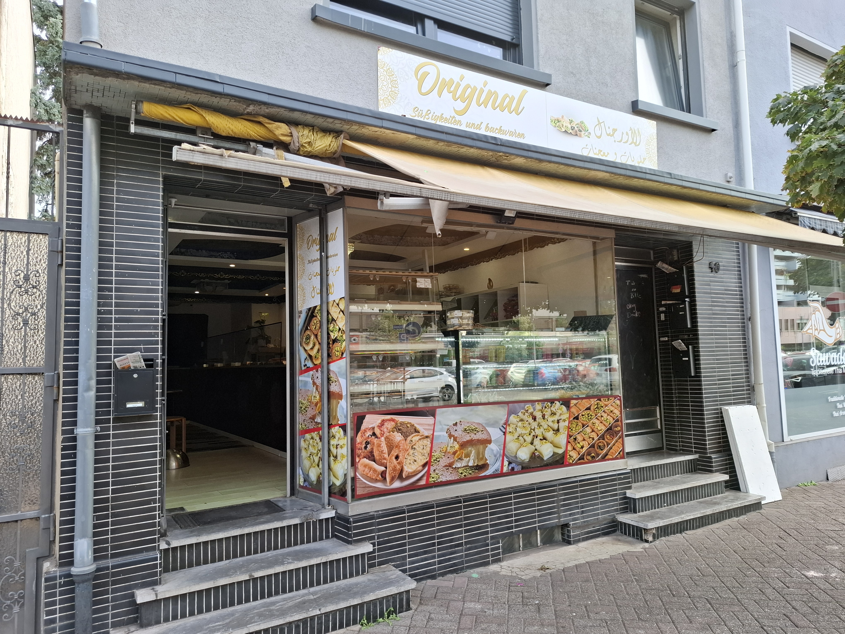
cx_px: 422
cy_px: 317
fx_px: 561
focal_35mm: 23
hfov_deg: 73.9
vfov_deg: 58.9
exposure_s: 1/290
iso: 50
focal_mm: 5.54
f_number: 1.8
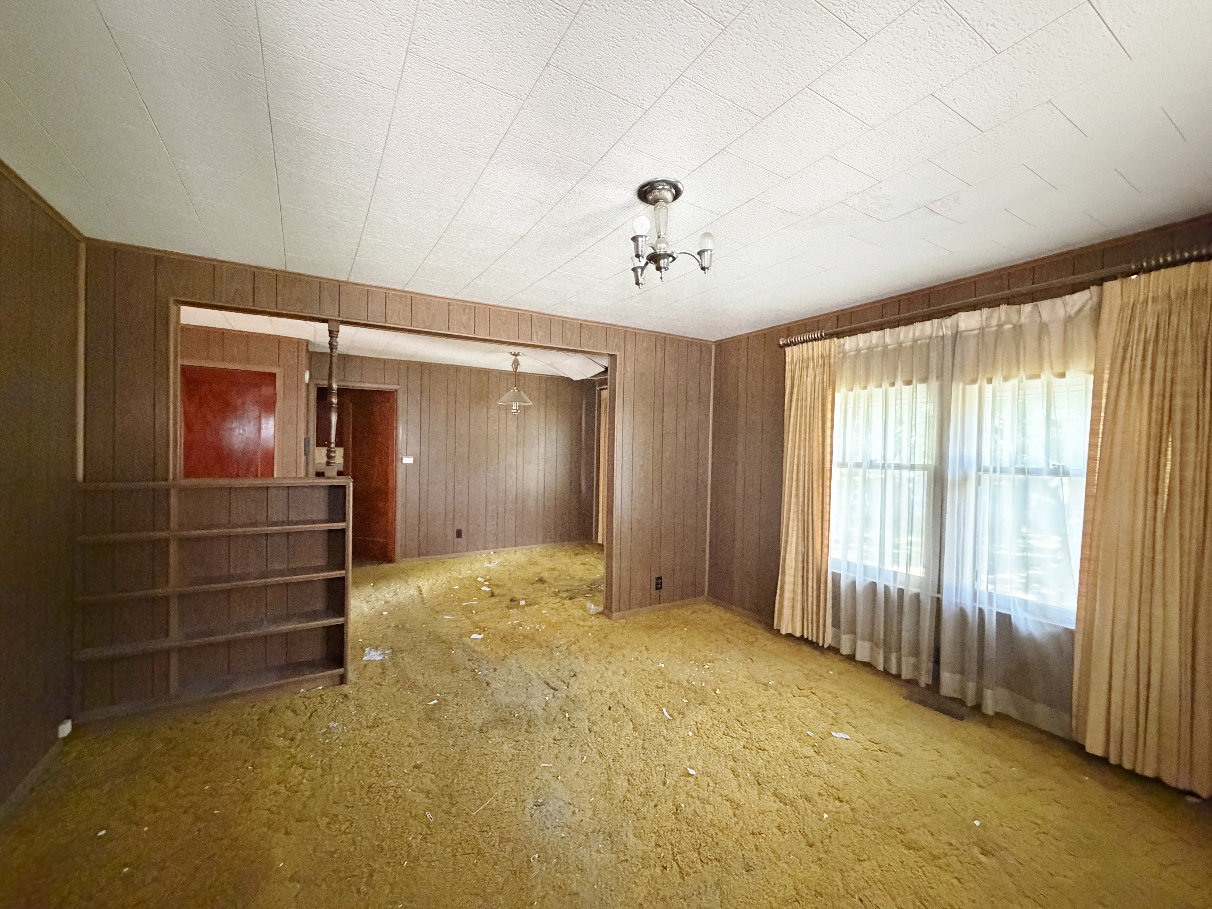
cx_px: 606
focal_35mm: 14
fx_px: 490
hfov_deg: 102.1
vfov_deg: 85.7
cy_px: 454
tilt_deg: -0.7
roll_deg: -0.6
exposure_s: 1/60
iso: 1250
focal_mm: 2.22
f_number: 2.2
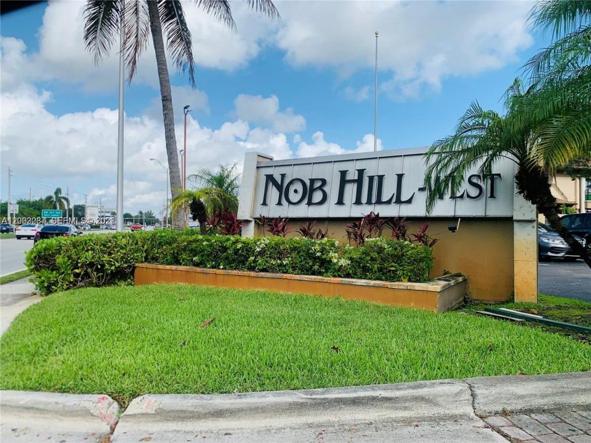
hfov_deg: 67.3
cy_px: 222
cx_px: 296
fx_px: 444
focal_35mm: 26
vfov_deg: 53.1
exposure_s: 1/1916
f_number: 1.8
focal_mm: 4.25
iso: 25
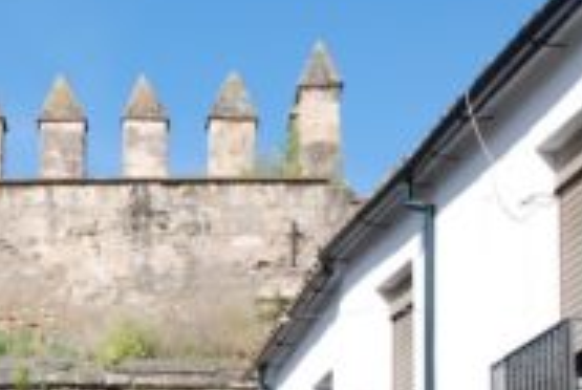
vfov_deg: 11.5
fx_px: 1900
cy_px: 480
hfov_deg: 17.0
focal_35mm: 117
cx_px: -25
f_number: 7.1
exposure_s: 1/200
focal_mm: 29
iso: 100
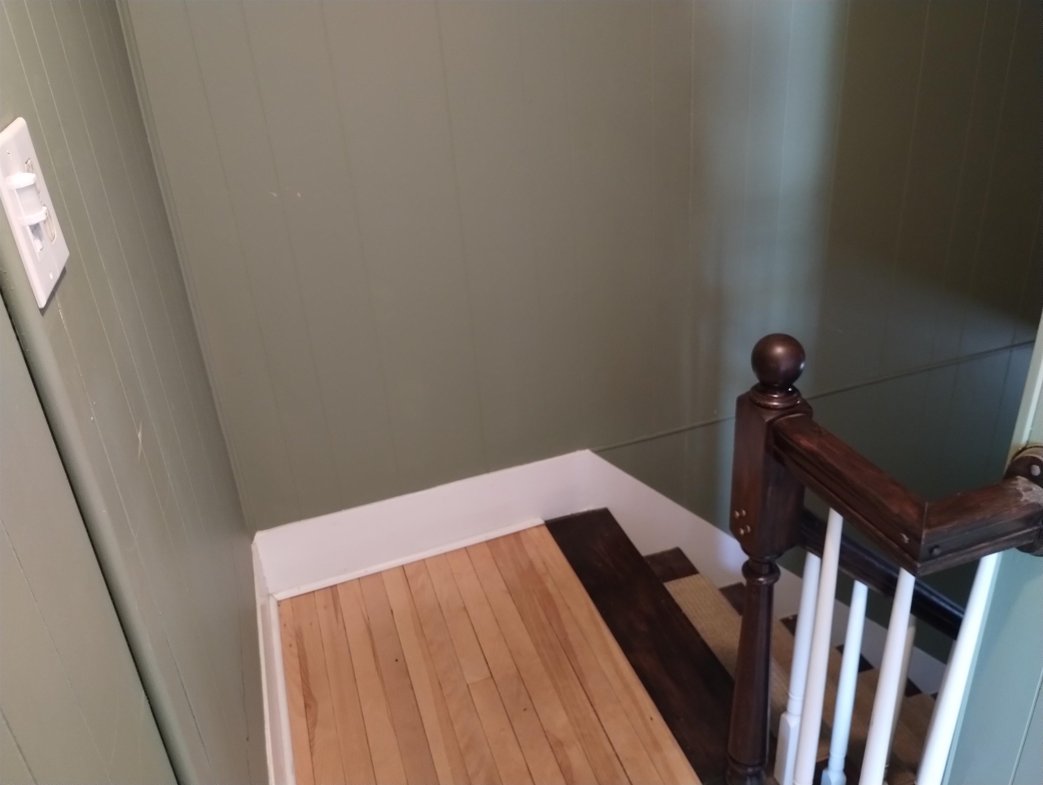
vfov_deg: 49.9
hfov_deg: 63.4
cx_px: 522
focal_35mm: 28
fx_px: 845
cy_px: 392
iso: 1994
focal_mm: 4.27
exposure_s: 1/20
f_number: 1.8
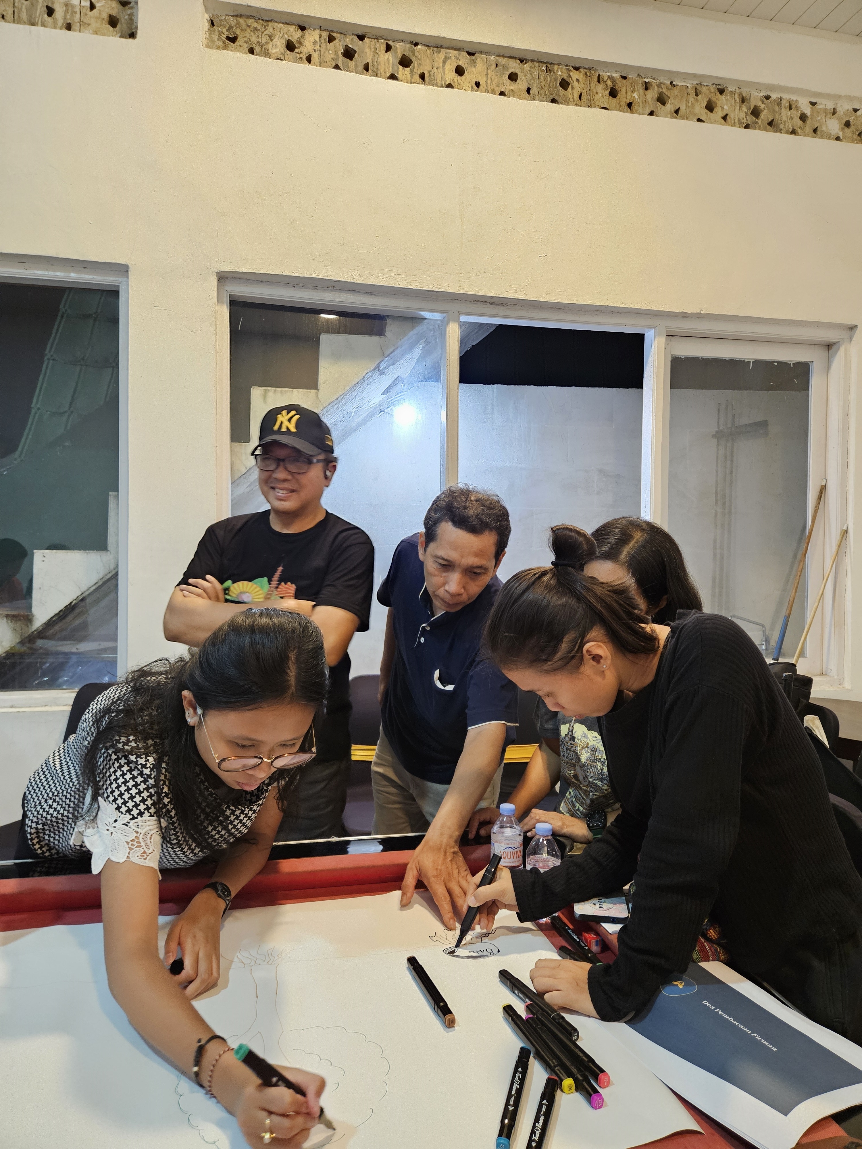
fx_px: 764
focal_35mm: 23
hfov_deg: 58.9
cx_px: 431
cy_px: 574
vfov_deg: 73.9
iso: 640
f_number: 1.8
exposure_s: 1/33.3
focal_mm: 5.4
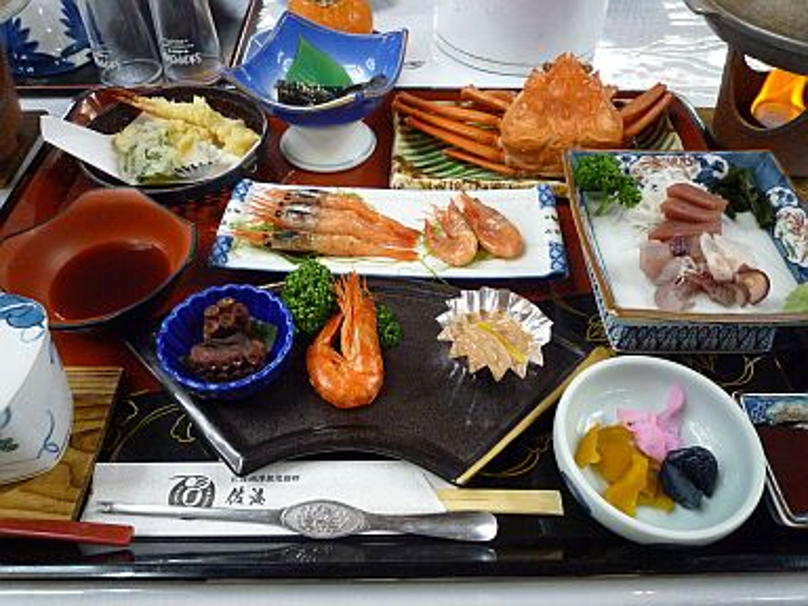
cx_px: 404
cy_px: 303
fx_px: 584
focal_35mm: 25
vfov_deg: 54.9
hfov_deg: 69.4
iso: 400
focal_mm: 4.4
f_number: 2.8
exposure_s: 1/20
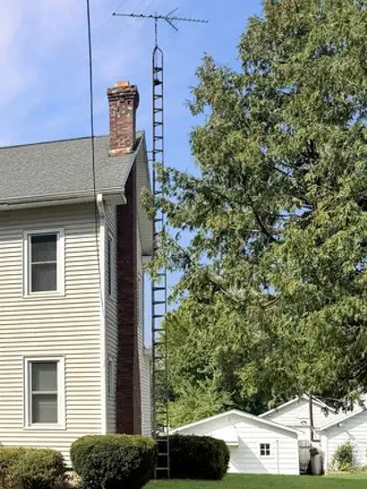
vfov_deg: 31.5
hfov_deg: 22.7
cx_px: -63
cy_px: 372
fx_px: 848
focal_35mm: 60
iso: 80
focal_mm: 6.76
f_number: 1.78
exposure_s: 1/3584
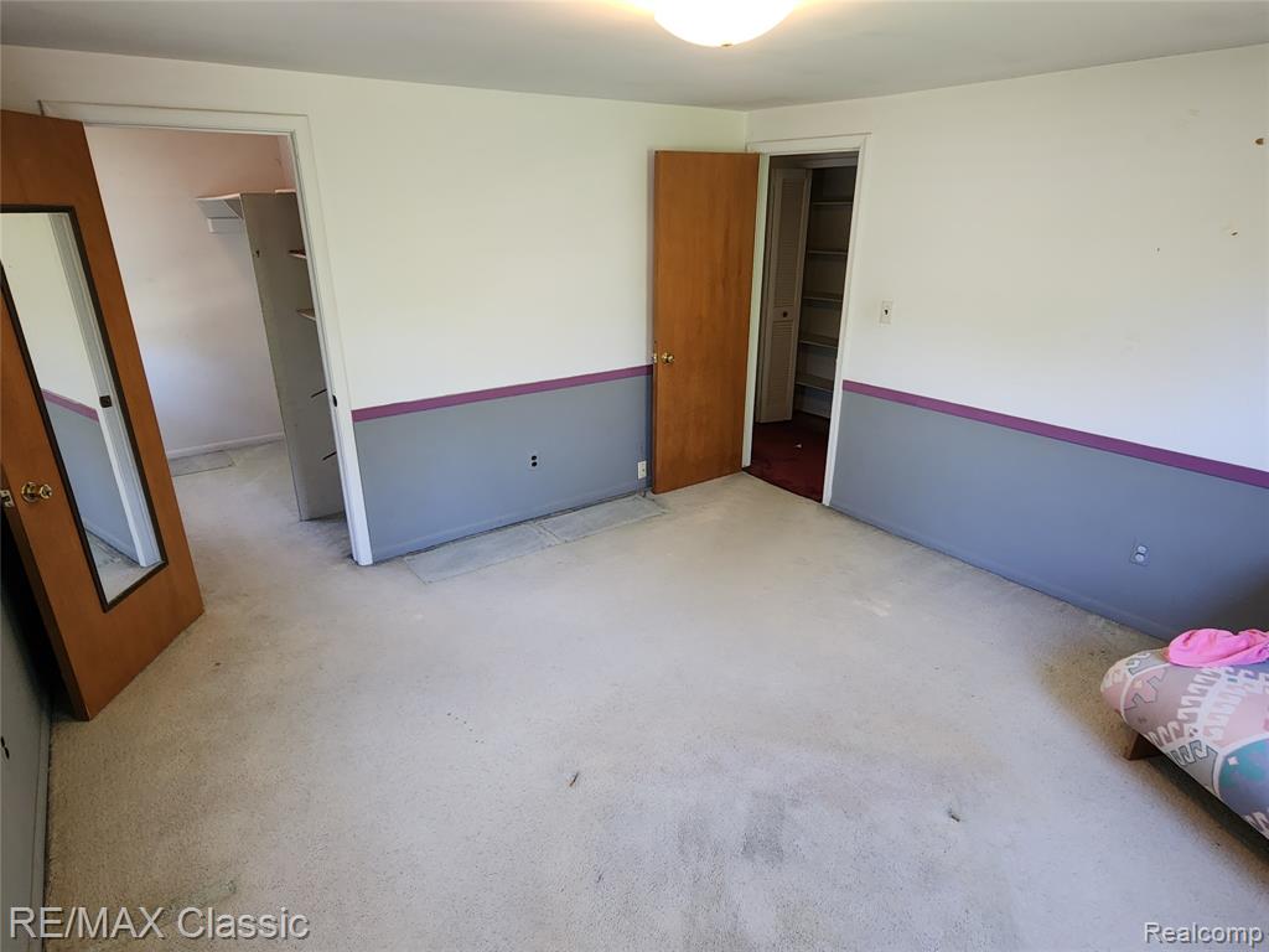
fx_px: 477
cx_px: 634
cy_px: 476
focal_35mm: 13
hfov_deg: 106.2
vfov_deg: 89.9
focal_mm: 2.2
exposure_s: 1/60
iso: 200
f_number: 2.2
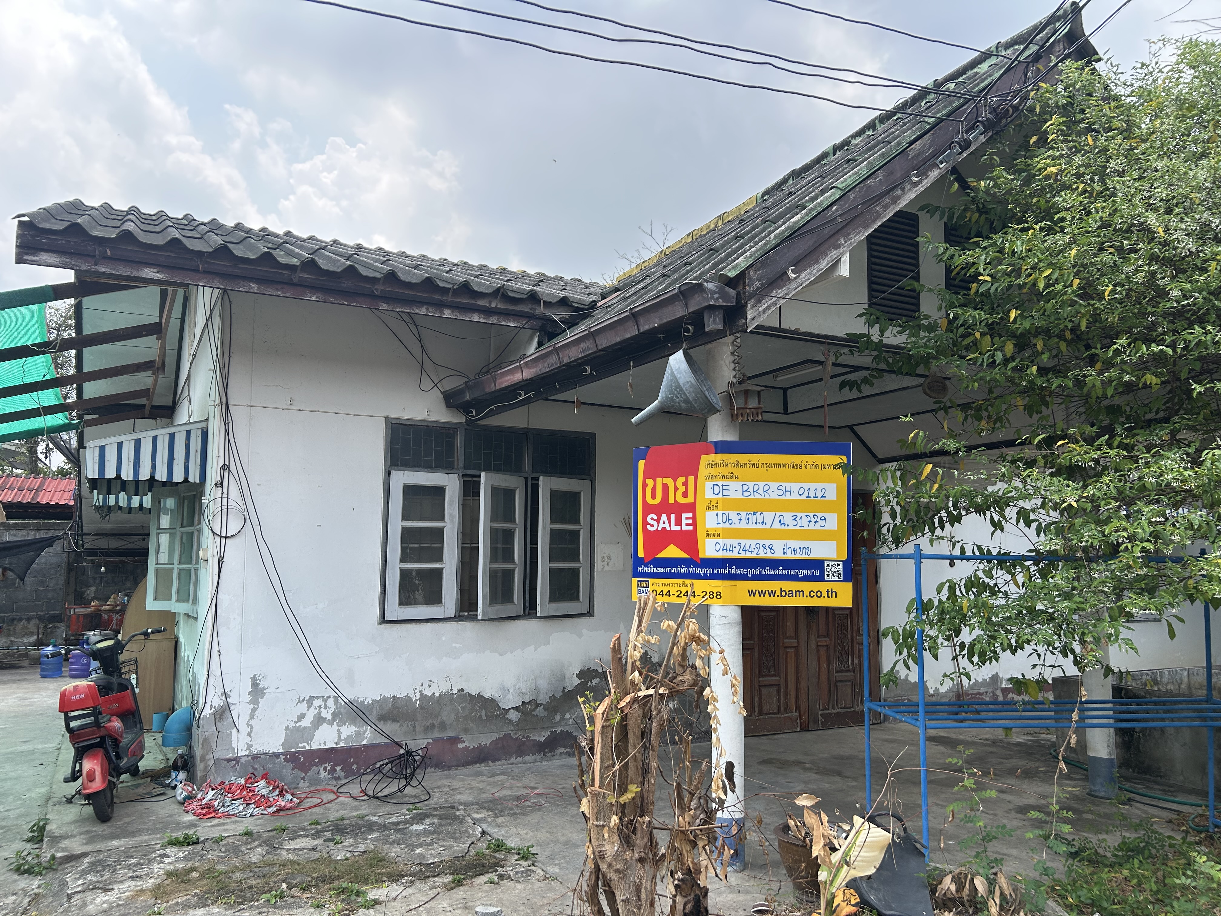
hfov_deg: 67.3
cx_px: 610
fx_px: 917
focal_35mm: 26
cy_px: 458
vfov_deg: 53.1
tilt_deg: +5.5
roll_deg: +0.2
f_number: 1.5
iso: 50
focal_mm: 5.7
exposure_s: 1/1808
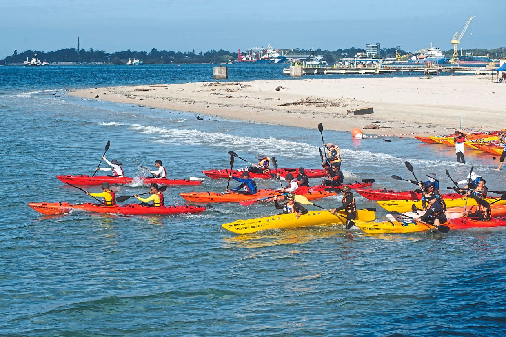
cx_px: 253
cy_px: 168
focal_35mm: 80
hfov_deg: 25.4
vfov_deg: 17.1
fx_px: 1124
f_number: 8
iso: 200
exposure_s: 1/1250
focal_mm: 80
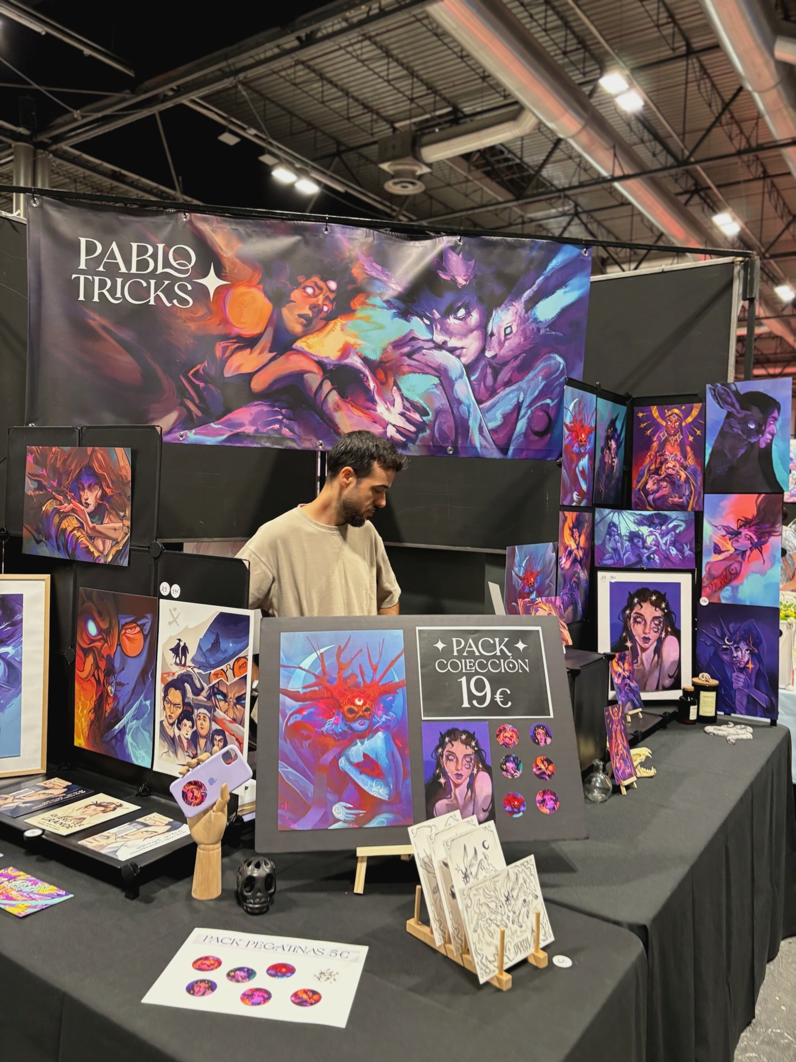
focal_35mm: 26
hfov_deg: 53.1
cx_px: 398
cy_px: 531
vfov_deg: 67.3
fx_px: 797
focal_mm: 5.96
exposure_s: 1/60
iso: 250
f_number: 1.6
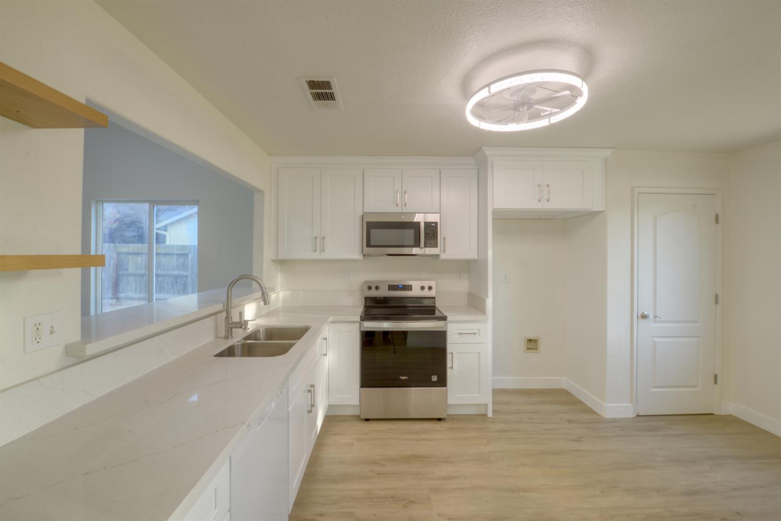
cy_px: 260
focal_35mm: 14
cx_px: 390
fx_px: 304
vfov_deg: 81.2
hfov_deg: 104.3
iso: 400
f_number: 10
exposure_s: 1/15
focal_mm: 14
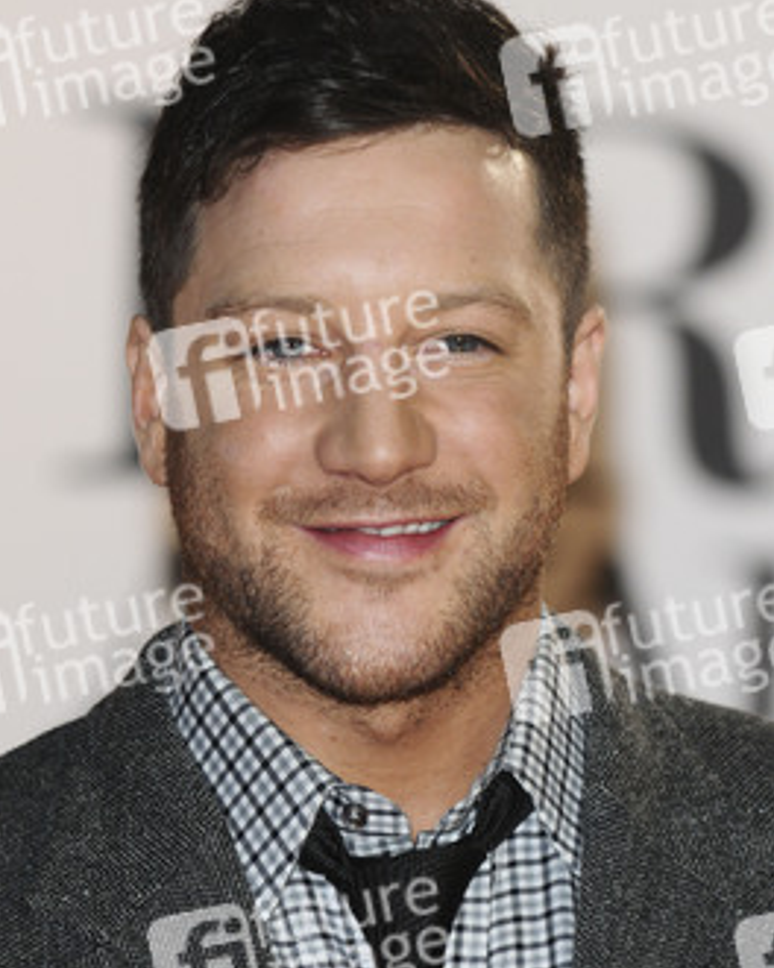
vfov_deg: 5.7
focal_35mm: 341
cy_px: 507
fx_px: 9764
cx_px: 386
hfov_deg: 4.5
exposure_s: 1/160
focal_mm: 200
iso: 640
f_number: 5
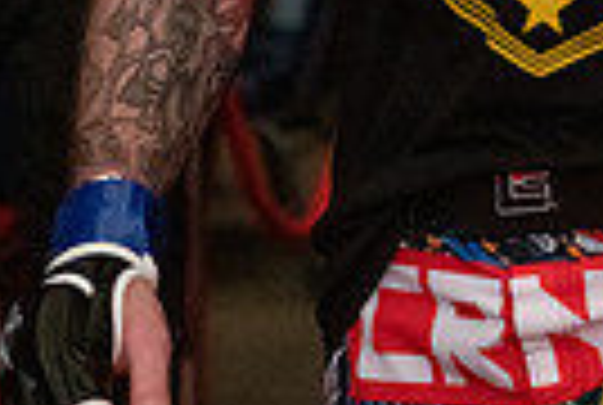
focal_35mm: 302
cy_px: -236
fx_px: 5070
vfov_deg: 4.5
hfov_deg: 6.8
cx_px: 644
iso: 3200
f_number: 2.8
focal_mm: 70
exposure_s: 1/500
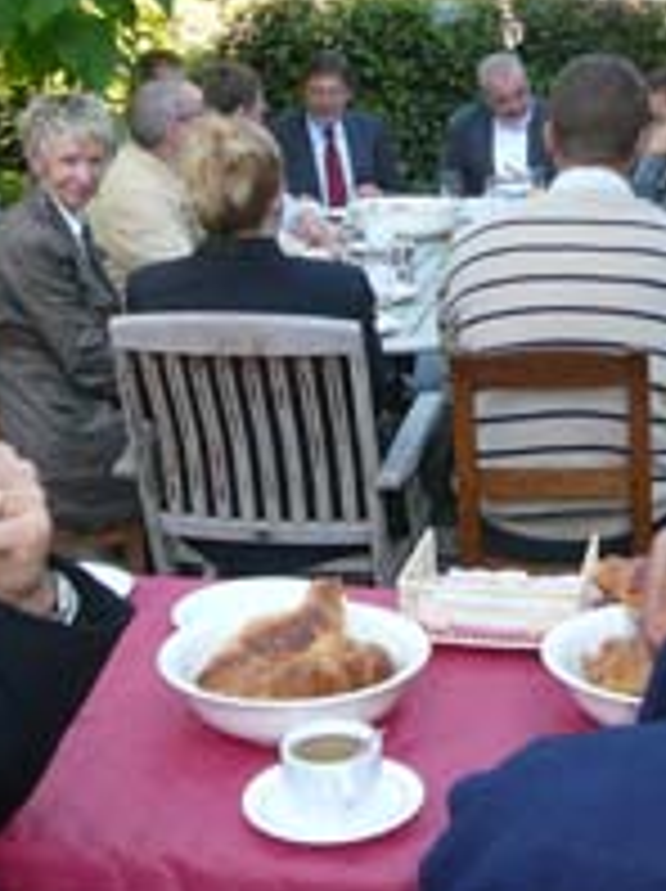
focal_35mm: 62
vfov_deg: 31.1
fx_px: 1594
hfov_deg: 23.5
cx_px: 450
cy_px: 317
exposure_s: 1/100
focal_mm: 5.2
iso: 80
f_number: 2.8
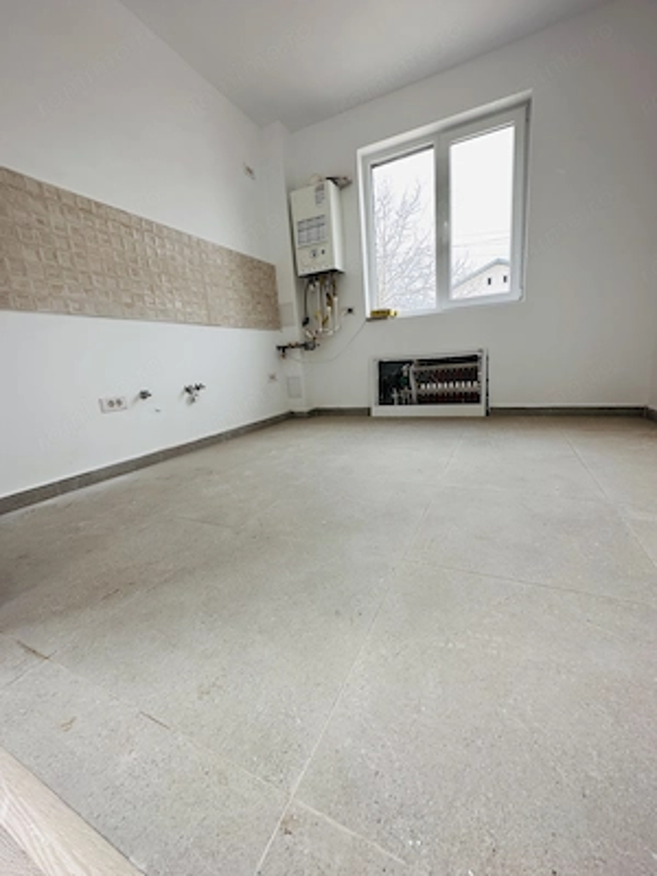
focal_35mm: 14
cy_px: 438
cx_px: 328
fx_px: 354
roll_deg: +4.6
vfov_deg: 102.1
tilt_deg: -13.2
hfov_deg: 85.7
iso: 40
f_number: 2.2
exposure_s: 1/153
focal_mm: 2.22
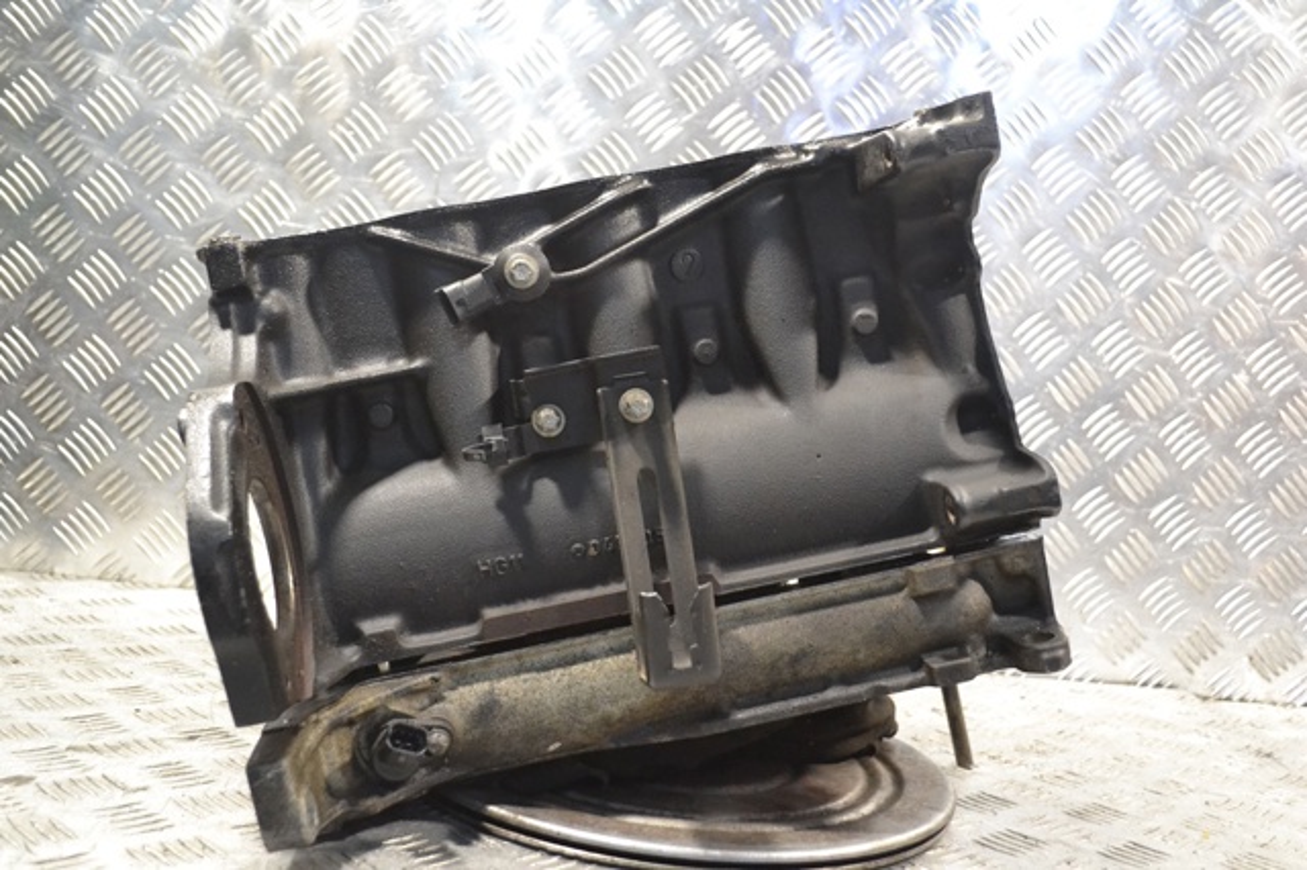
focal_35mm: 39
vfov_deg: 34.2
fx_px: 1415
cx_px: 654
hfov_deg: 49.6
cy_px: 435
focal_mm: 26
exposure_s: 1/160
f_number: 5.6
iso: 3200
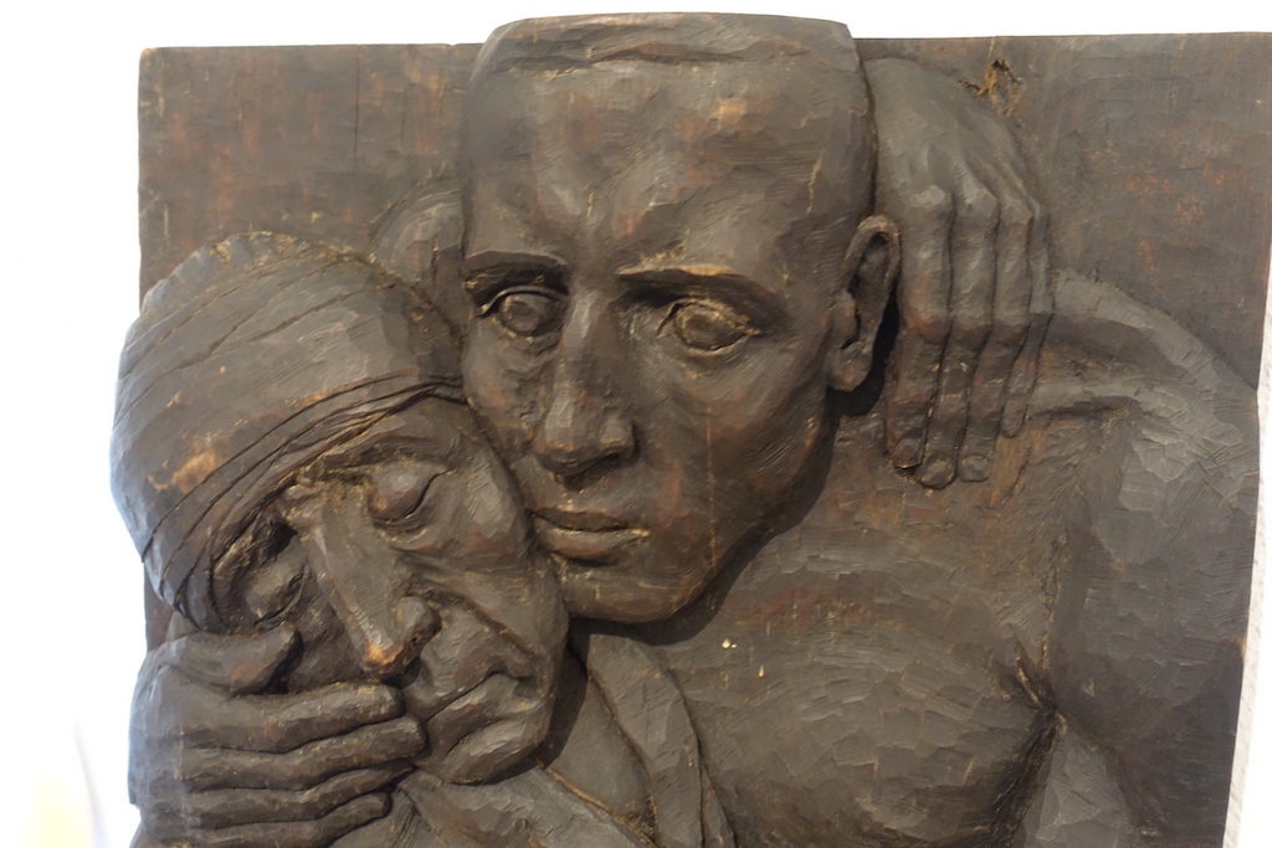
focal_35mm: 38
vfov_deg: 35.1
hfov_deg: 50.7
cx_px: 636
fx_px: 1343
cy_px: 424
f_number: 2.8
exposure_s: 1/13
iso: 800
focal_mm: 13.92
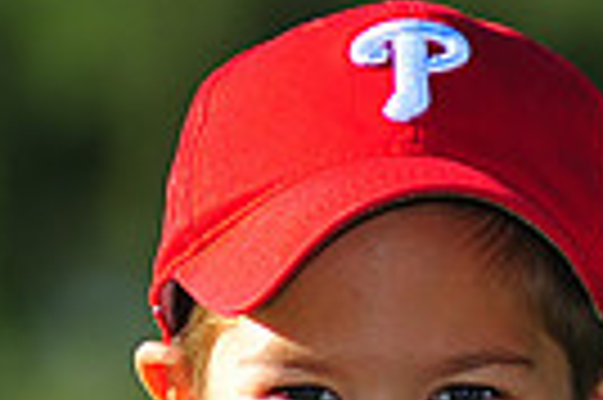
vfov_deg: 1.8
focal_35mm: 779
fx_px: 13032
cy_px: 620
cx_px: 423
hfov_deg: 2.7
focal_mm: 180
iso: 200
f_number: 4
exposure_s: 1/1250
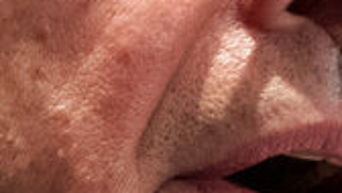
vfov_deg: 0.6
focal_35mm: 1893
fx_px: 17188
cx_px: -114
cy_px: -36
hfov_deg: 1.1
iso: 3200
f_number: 3.2
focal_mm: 198
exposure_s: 1/250
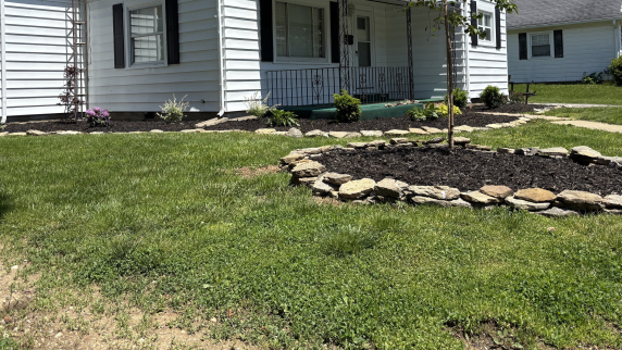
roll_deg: +2.0
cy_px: 79
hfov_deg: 59.2
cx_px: 263
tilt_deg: +0.9
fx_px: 544
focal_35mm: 33
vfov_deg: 34.7
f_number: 1.6
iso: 50
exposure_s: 1/3106
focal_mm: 5.96
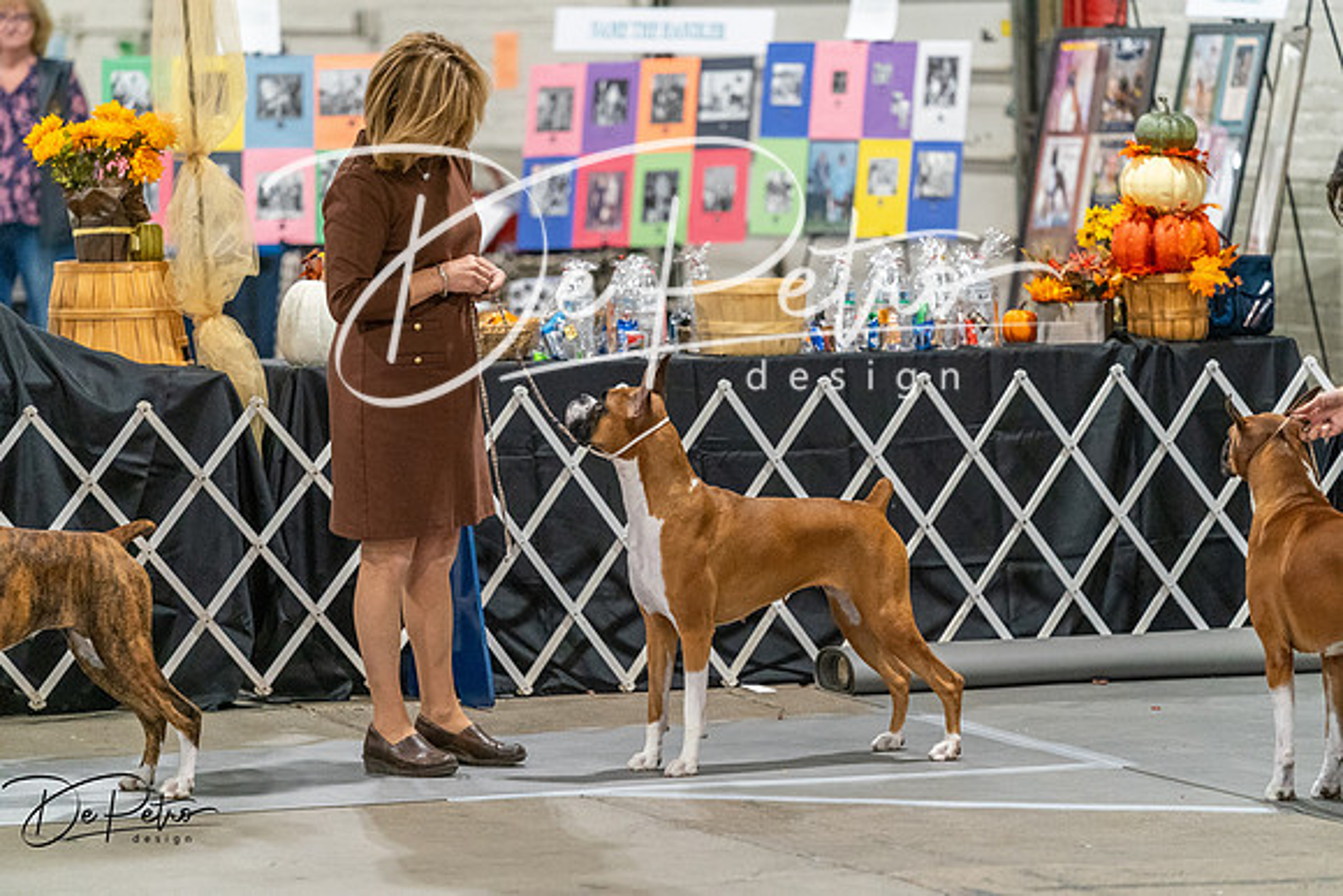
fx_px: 7463
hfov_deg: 10.3
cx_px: 672
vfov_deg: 6.9
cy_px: 448
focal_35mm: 200
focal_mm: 200
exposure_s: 1/250
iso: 6400
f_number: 3.5
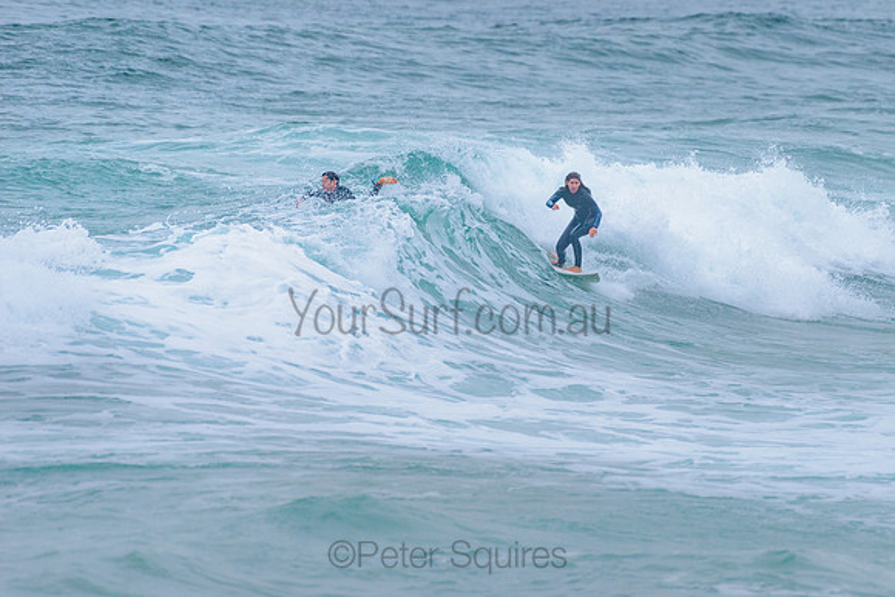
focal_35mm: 612
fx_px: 15216
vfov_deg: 2.2
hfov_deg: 3.4
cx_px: 548
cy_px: 232
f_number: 5.6
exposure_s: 1/2000
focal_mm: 500
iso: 1250
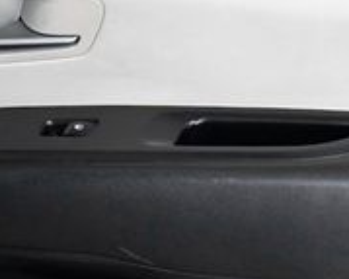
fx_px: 2323
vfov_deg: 6.9
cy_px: 70
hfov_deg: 8.6
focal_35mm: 225
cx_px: 292
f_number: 4.5
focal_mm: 45
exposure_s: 1/250
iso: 2500
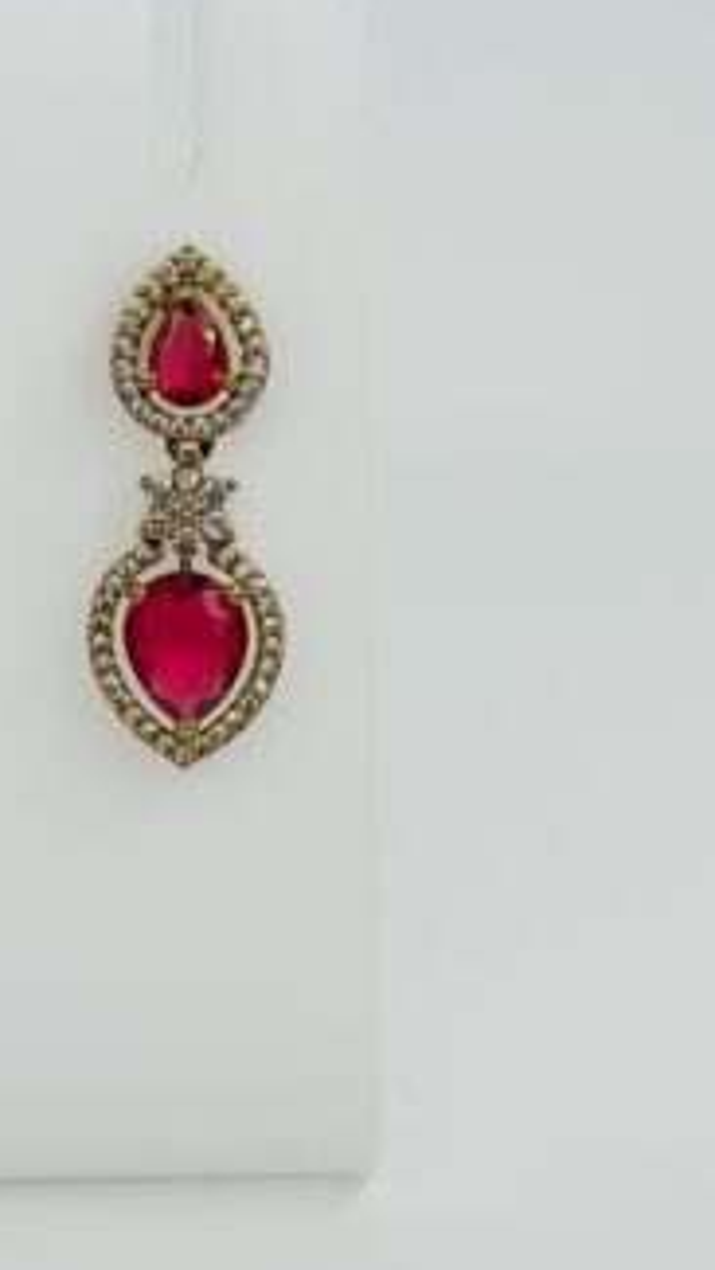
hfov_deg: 13.3
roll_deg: -1.9
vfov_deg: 23.5
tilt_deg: -23.0
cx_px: 23
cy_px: 418
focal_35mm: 90
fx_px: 3031
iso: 80
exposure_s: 1/1565
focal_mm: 6.86
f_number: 1.78
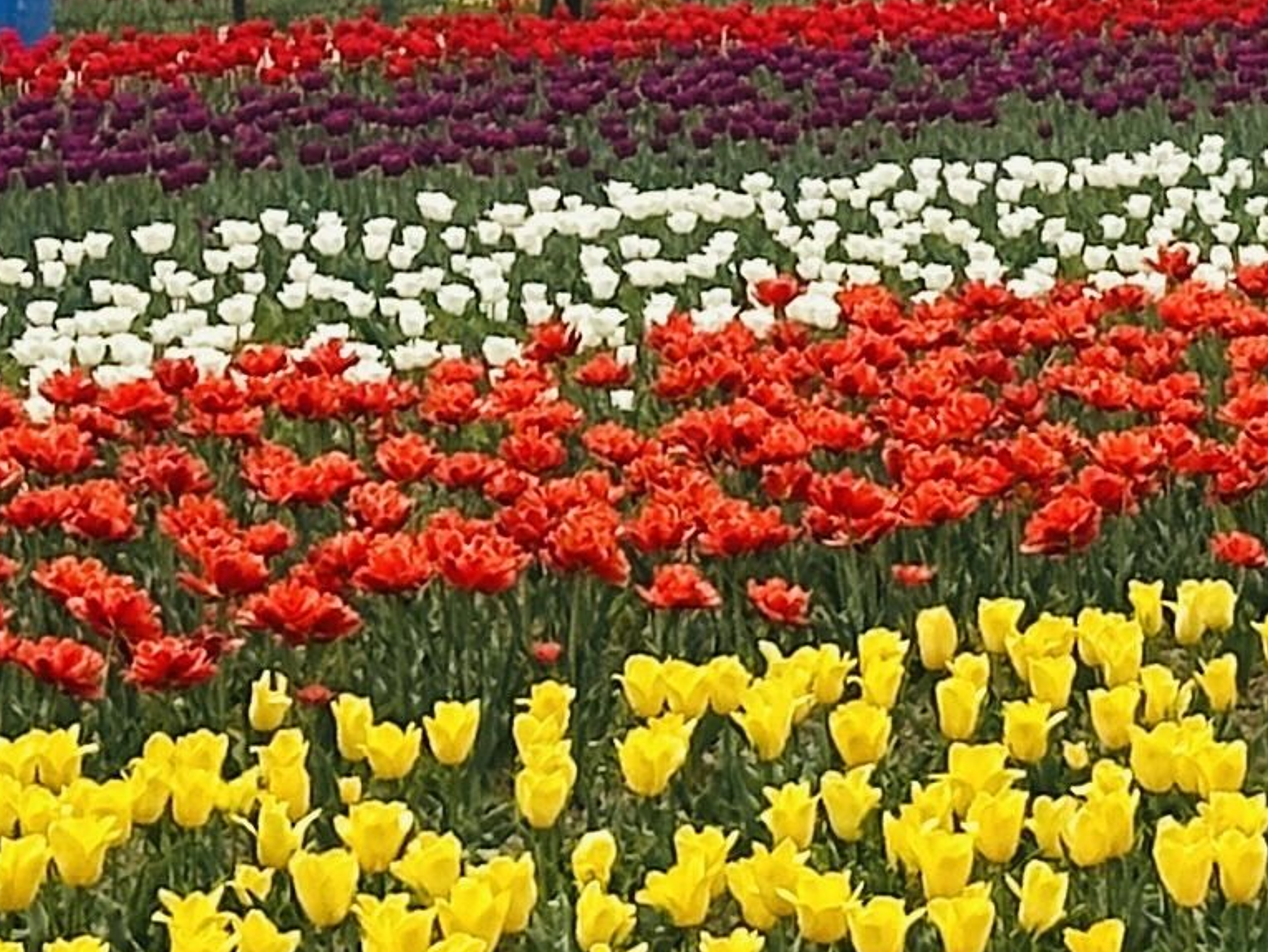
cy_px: -372
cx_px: 2602
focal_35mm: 253
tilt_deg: +0.9
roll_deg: +0.2
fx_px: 9269
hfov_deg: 7.5
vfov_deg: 5.8
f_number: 1.78
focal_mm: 6.86
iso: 64
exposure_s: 1/6623
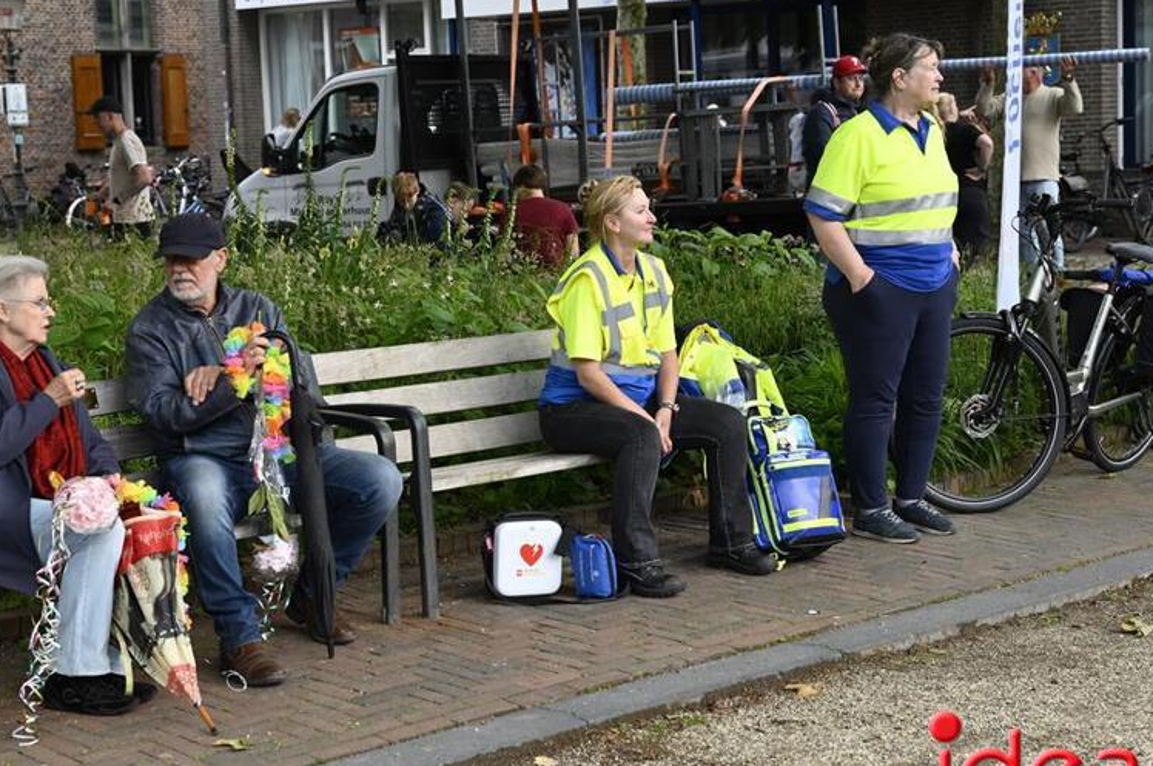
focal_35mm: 69
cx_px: 533
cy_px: 375
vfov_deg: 19.7
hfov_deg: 29.3
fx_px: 2207
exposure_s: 1/250
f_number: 4
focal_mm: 52
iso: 280
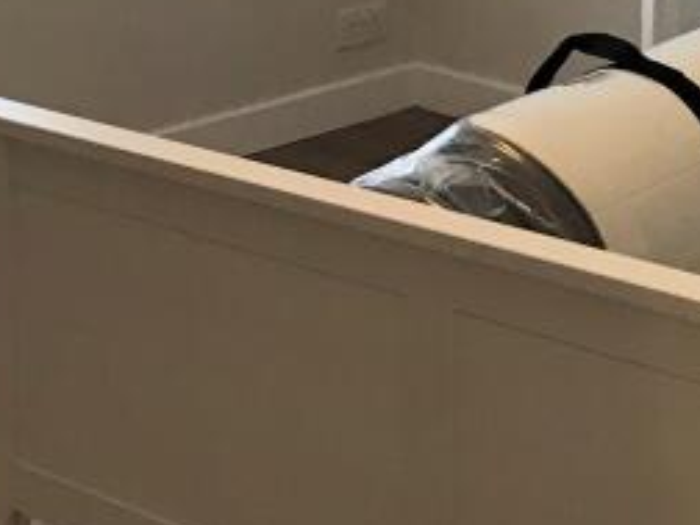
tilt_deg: -2.0
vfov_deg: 12.0
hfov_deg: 16.9
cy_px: -392
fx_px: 2305
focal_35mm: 114
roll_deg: +0.6
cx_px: 675
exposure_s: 1/25
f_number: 1.8
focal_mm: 3.99
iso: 32
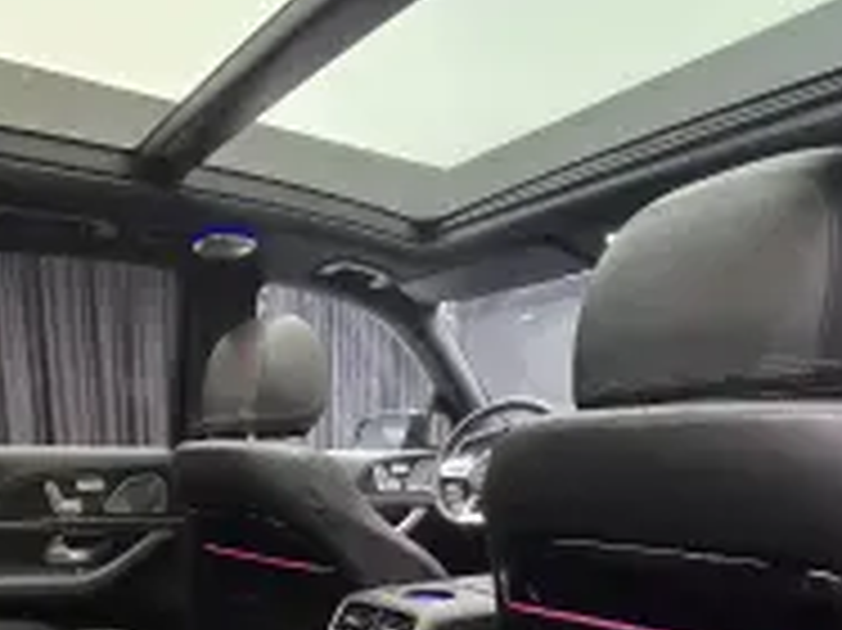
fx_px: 608
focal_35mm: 25
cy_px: 590
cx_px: 185
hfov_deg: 64.1
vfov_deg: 48.0
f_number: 2.2
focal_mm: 2.2
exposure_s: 1/50
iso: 1250
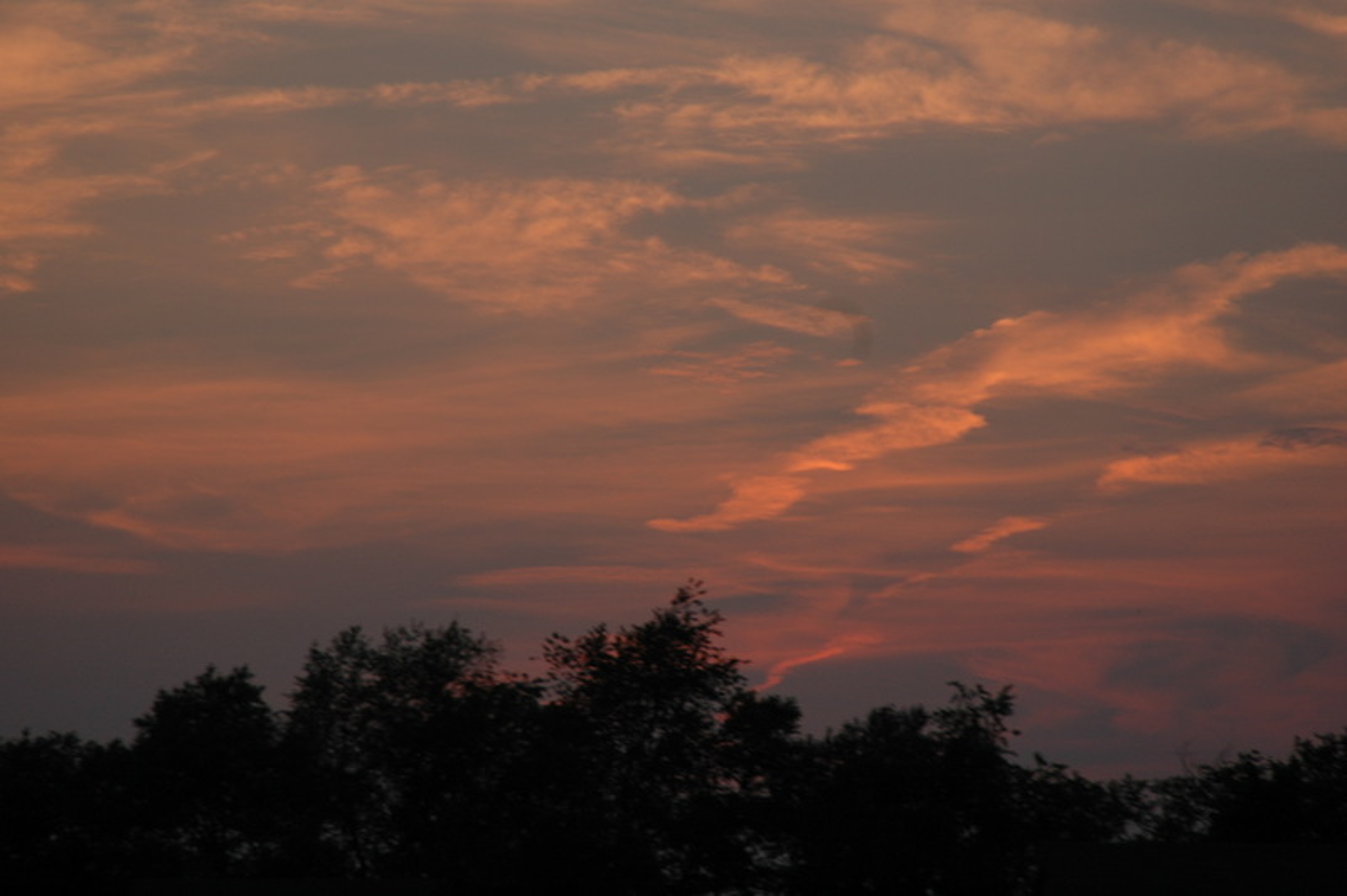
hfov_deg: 11.4
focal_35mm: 180
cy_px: 448
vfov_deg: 7.6
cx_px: 674
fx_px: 6729
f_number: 5.6
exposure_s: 1/200
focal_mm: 120
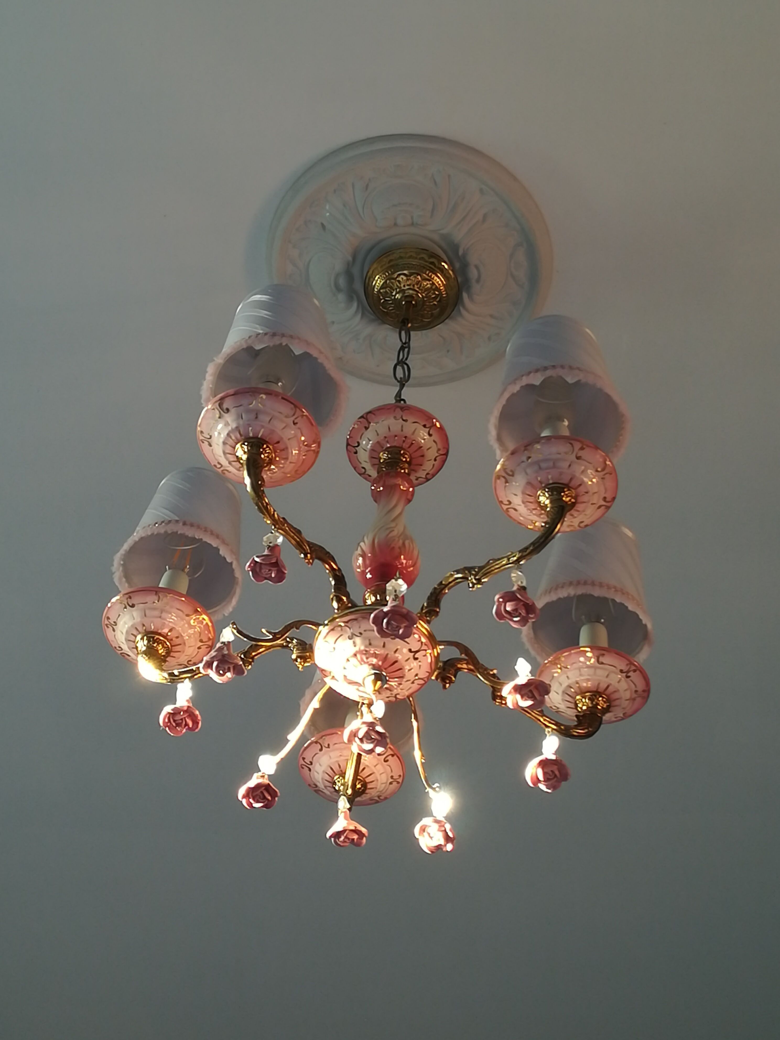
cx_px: 390
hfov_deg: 23.7
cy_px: 520
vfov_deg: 31.2
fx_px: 1863
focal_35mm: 62
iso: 250
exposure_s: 1/33.3
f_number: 2.2
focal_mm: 3.83
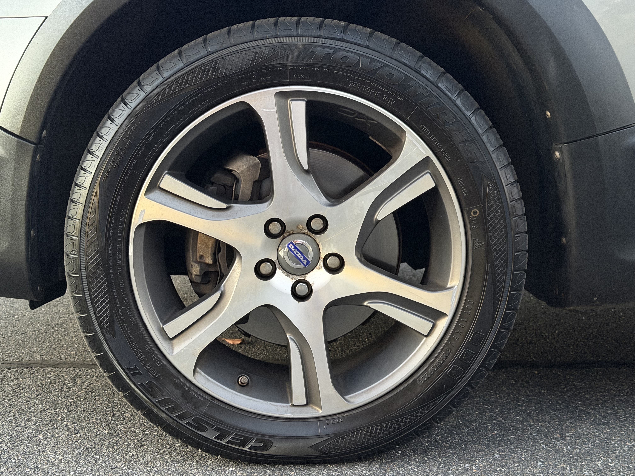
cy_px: 238
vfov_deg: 30.3
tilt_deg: -10.6
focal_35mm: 48
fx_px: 881
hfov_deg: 39.7
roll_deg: -0.2
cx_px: 318
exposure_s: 1/30
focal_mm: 6.76
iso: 640
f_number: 1.78
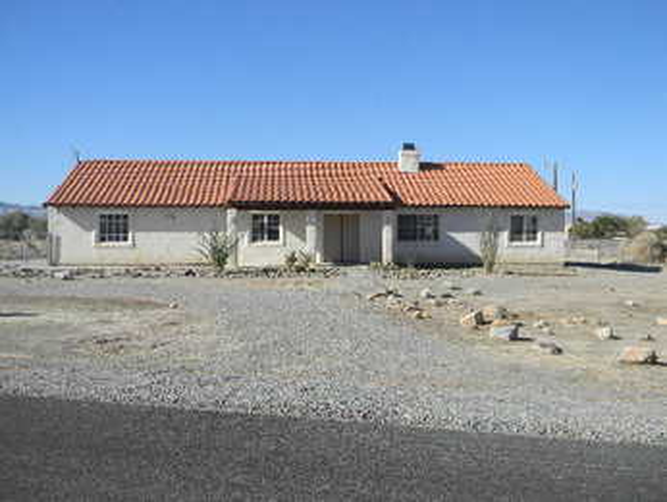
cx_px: 334
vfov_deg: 39.7
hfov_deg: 51.3
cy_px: 251
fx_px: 694
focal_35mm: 36
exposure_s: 1/252
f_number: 7.4
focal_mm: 6.4
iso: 80
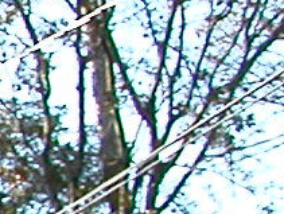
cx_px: -756
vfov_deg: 5.2
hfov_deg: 6.1
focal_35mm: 280
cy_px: 501
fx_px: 2301
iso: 100
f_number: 4.5
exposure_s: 1/145
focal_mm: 5.6
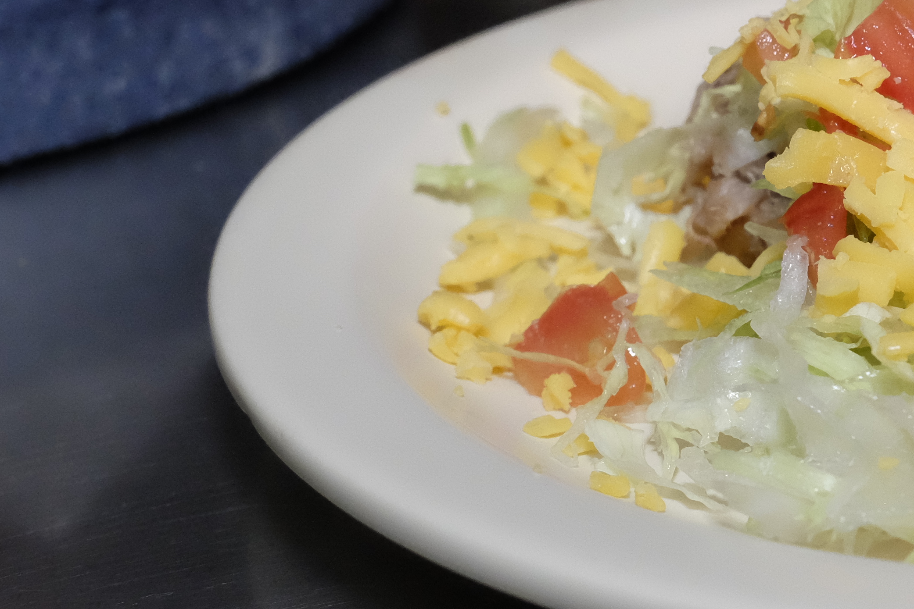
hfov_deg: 20.7
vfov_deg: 14.4
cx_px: 993
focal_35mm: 94
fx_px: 2387
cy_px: 74
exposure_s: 1/180
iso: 6400
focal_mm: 26.6
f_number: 6.4
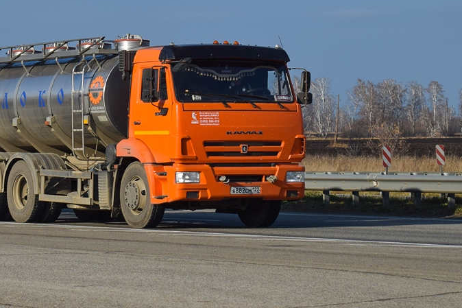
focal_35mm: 147
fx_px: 1885
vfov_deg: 9.3
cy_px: 50
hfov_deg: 13.9
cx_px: 82
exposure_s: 1/800
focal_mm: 55
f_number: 6.3
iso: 100
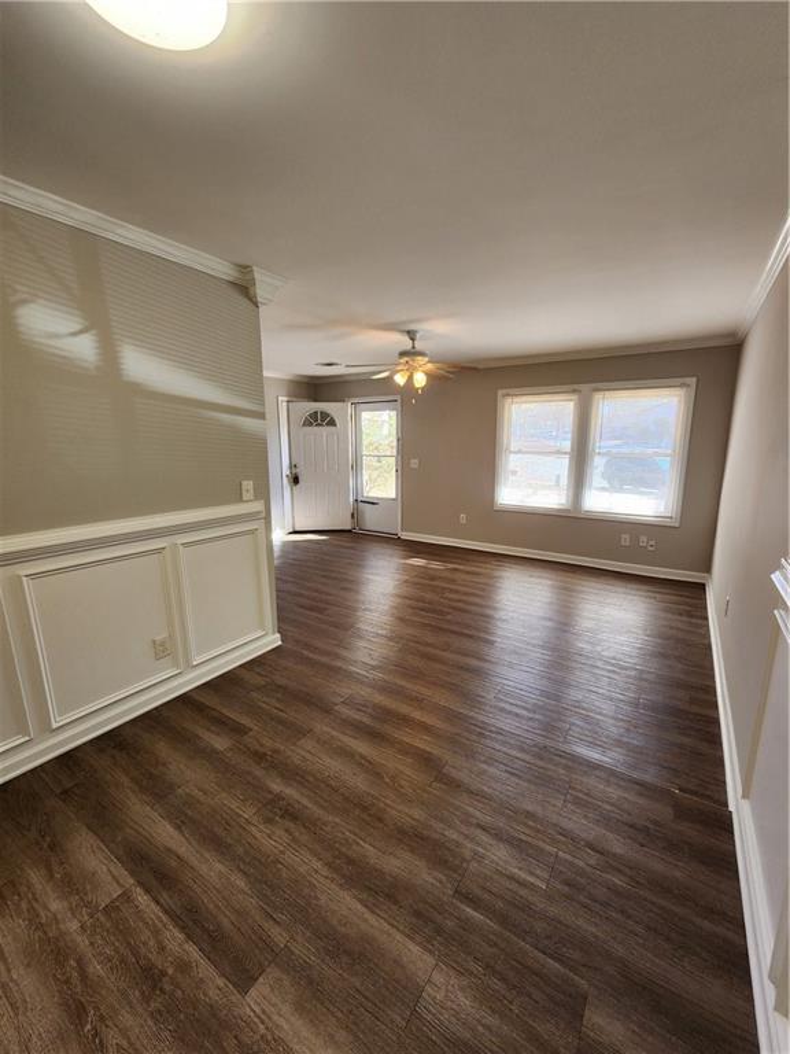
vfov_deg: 106.2
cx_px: 395
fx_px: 396
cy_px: 527
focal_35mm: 13
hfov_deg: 89.9
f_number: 2.2
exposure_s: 1/60
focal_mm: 2.2
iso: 160
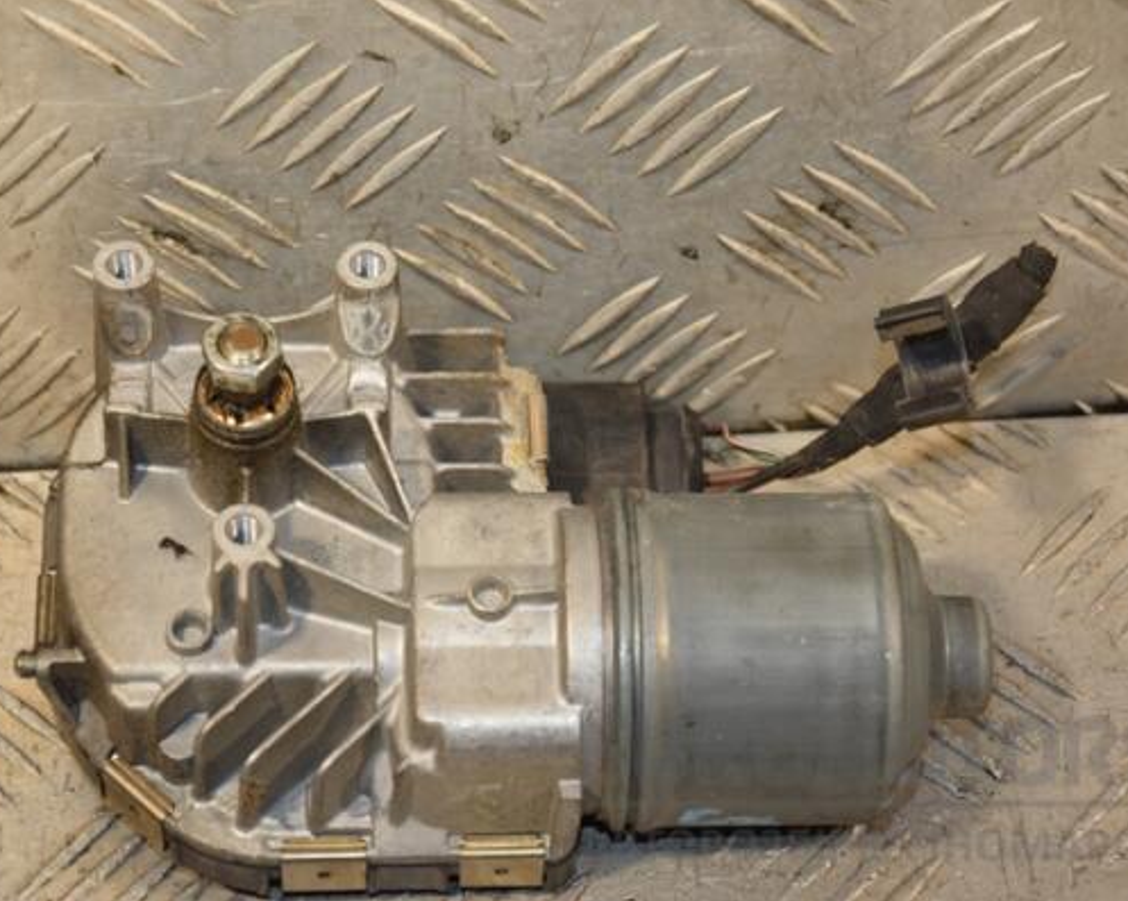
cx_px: 538
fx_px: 3970
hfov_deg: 16.2
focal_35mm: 119
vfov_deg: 12.9
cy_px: 449
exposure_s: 1/125
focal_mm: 70
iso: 800
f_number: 5.3
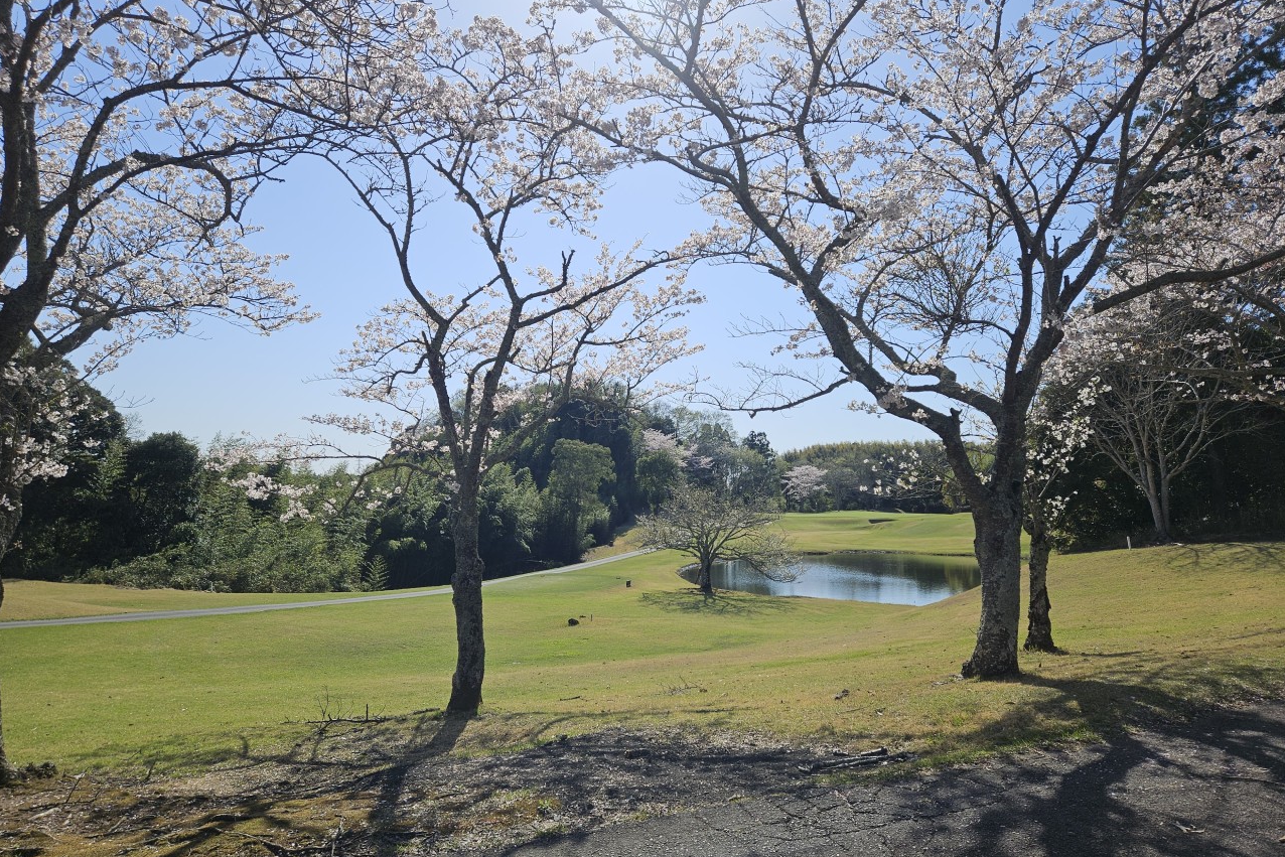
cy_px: 413
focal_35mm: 24
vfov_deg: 53.1
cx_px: 642
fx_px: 857
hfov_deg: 73.7
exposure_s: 1/3309
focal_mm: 5.4
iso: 25
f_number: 1.8
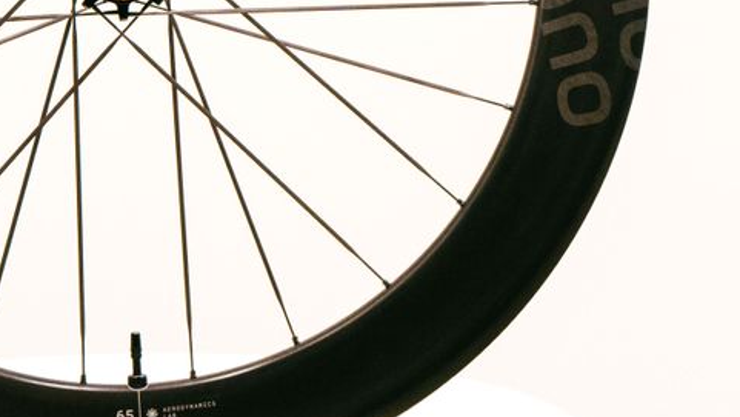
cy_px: -52
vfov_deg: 9.4
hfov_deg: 16.6
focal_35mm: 128
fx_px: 2513
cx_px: 151
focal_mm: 49
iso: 3200
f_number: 8
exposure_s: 1/125
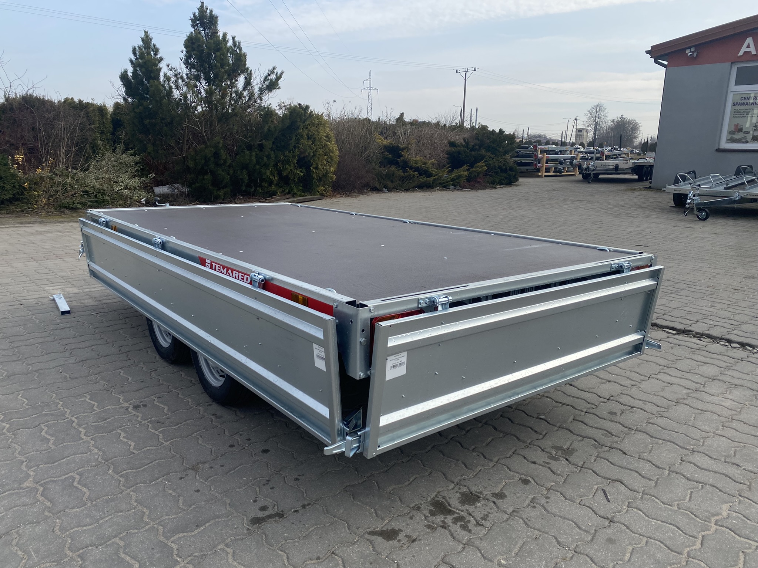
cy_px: 284
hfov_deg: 67.3
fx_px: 569
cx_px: 379
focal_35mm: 26
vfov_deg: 53.1
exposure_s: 1/3731
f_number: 1.8
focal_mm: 4.25
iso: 32
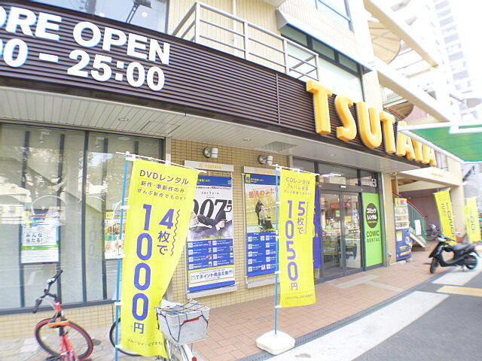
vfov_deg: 44.2
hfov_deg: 56.8
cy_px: 180
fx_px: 446
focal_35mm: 32
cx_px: 241
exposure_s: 1/60
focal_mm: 5.7
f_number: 2.9
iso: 125
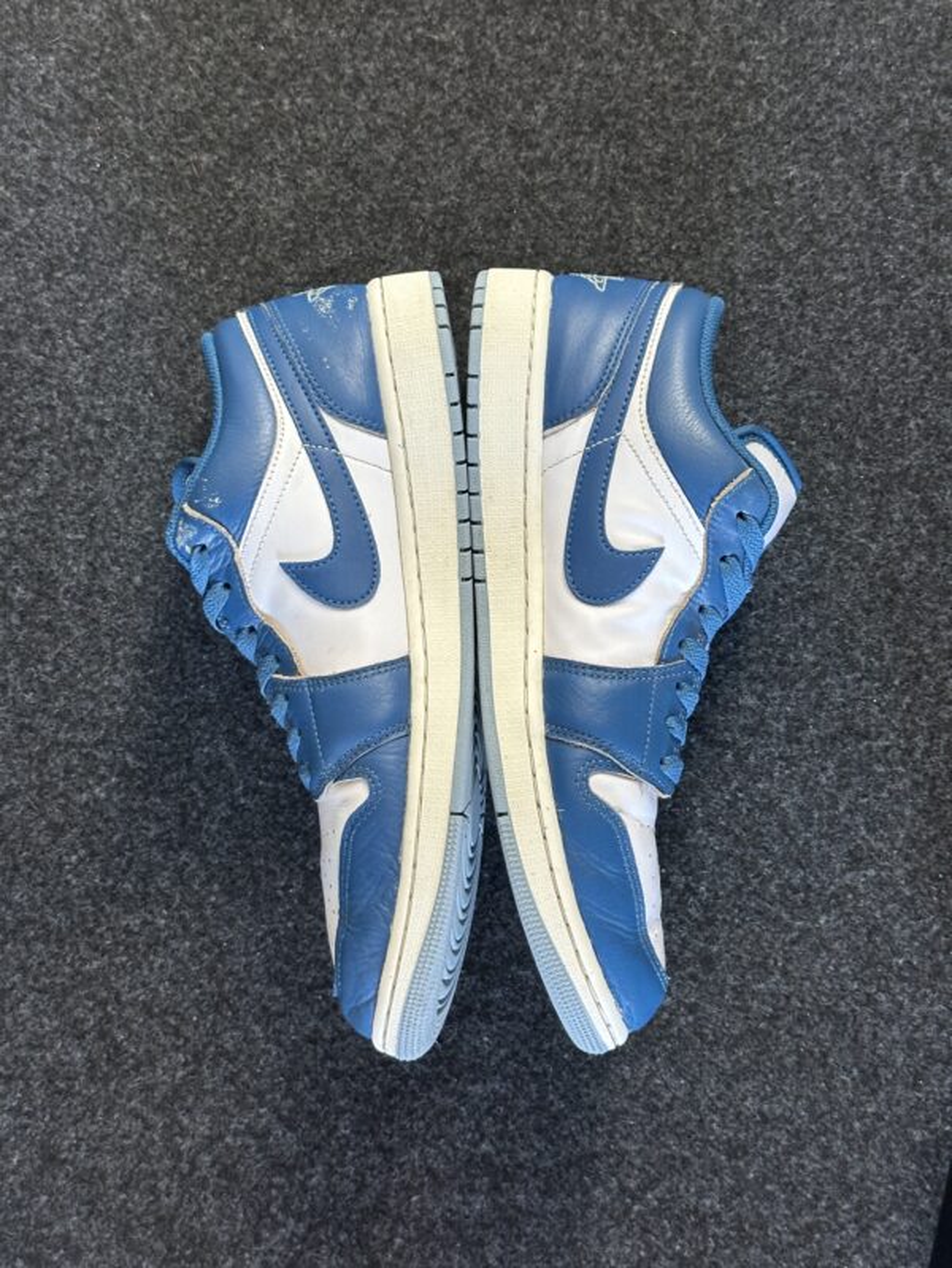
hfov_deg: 30.3
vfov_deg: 39.6
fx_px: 1759
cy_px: 634
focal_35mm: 48
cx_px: 476
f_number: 1.78
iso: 200
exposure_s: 1/50
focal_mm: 6.86
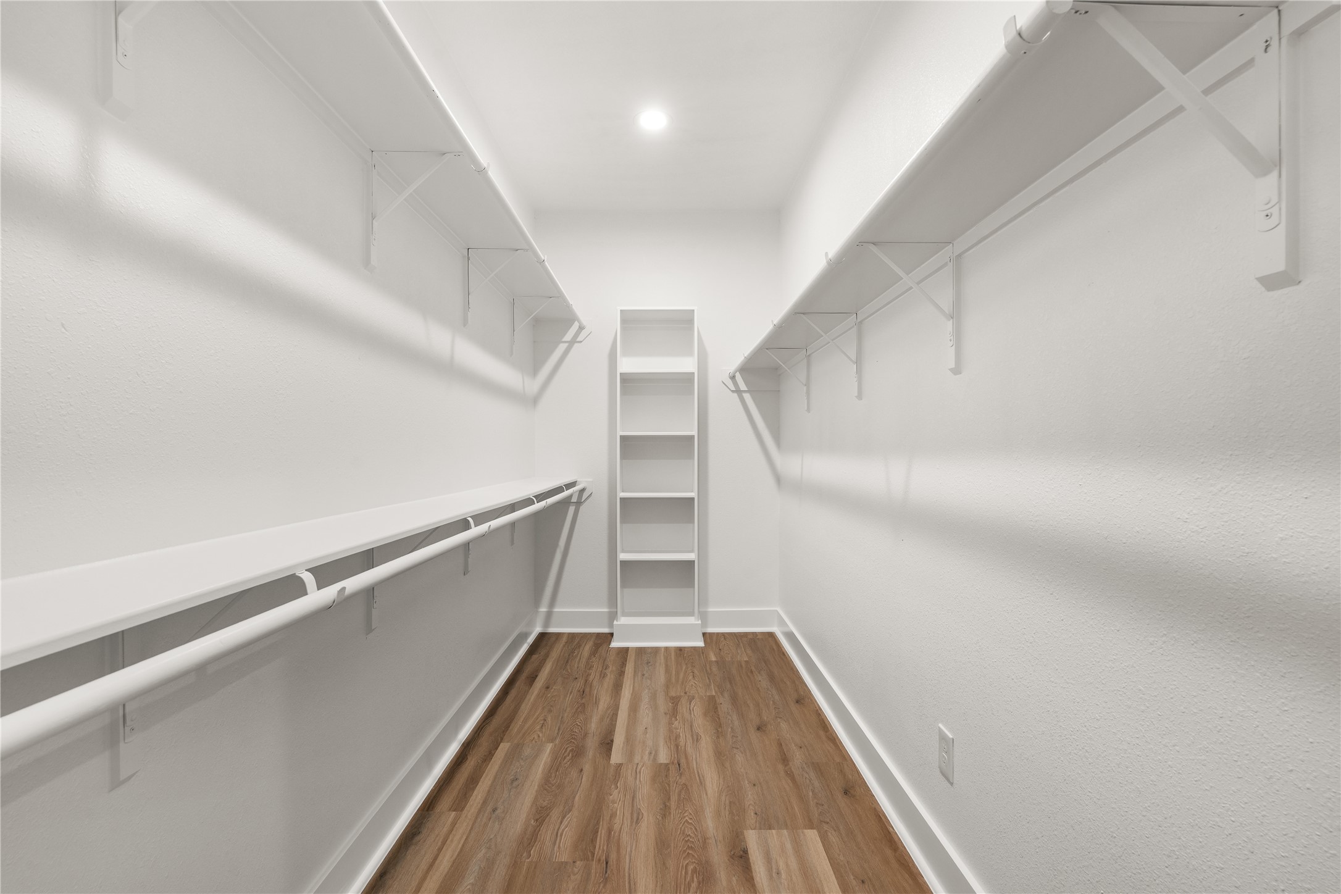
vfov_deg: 73.7
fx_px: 596
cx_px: 670
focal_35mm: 16
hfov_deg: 96.7
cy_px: 447
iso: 250
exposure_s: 1/3
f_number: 9
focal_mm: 16
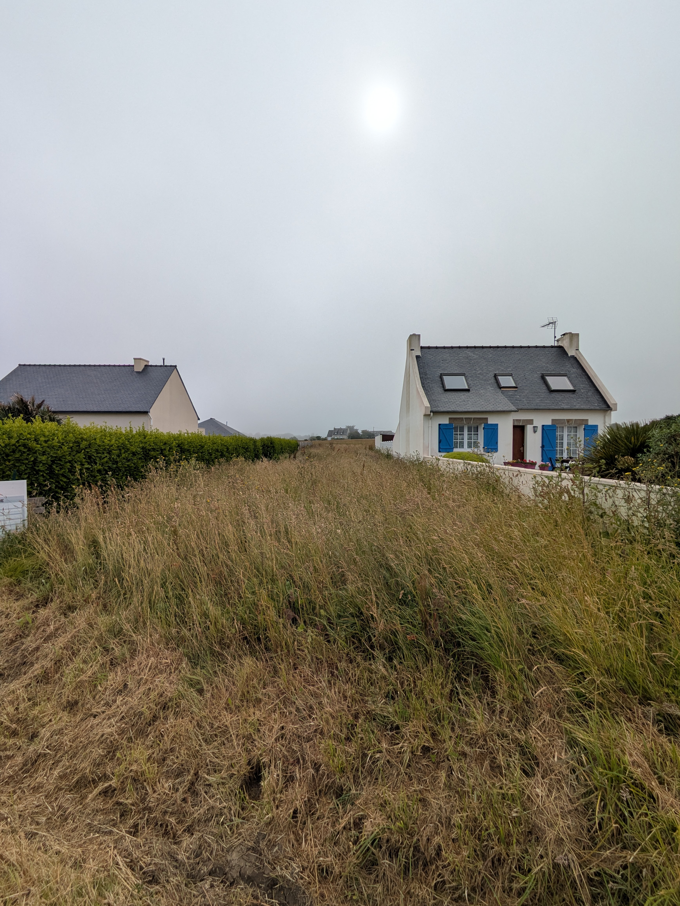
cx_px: 340
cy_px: 453
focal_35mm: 14
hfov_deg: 85.7
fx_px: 366
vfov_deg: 102.0
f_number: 2.2
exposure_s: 1/3322
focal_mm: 1.83
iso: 51
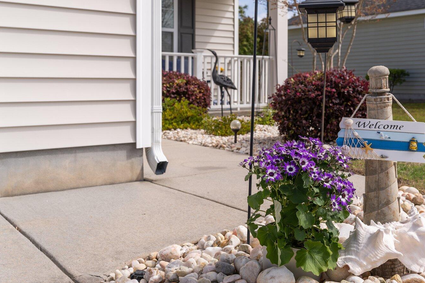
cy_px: 141
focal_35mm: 43
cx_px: 252
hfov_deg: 45.2
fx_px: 508
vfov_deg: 31.2
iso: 125
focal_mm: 28
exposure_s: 1/800
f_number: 5.6
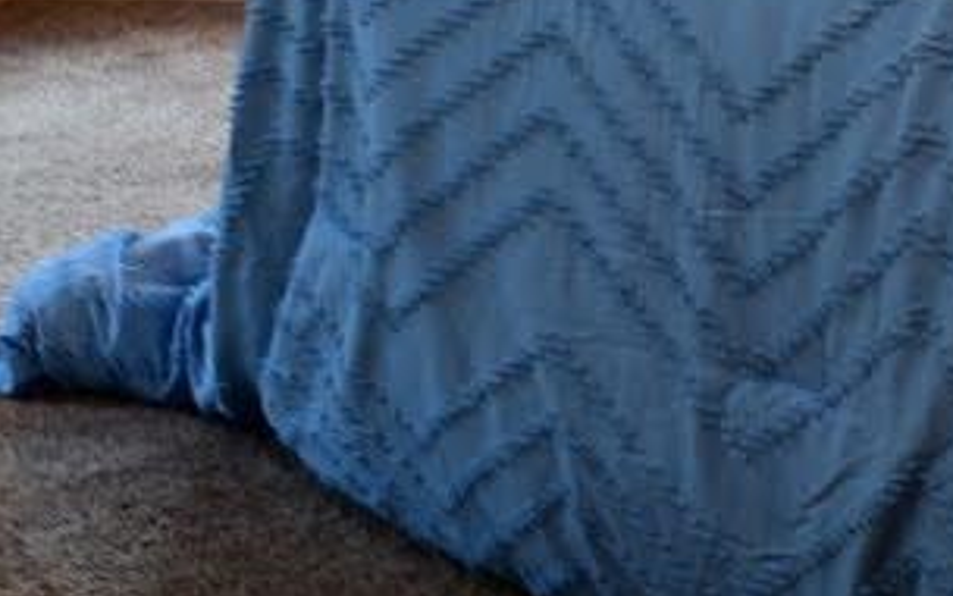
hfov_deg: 14.1
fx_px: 3766
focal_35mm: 145
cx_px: 1097
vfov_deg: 8.3
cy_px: -830
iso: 100
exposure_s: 1/8
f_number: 3.5
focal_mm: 18
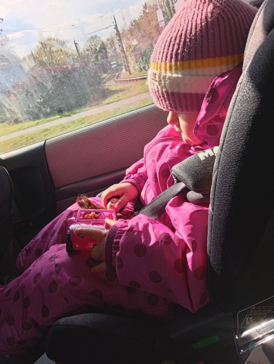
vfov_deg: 67.2
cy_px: 182
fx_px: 274
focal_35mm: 26
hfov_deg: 53.2
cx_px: 137
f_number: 1.8
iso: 50
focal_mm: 3.96
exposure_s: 1/142
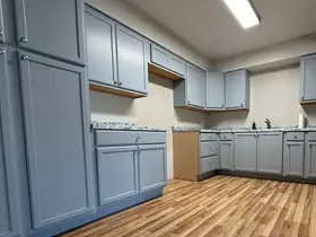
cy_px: 150
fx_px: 183
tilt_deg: -4.4
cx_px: 210
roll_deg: -0.1
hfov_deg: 79.1
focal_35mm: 20
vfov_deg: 64.9
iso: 200
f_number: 2.2
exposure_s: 1/99
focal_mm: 2.22
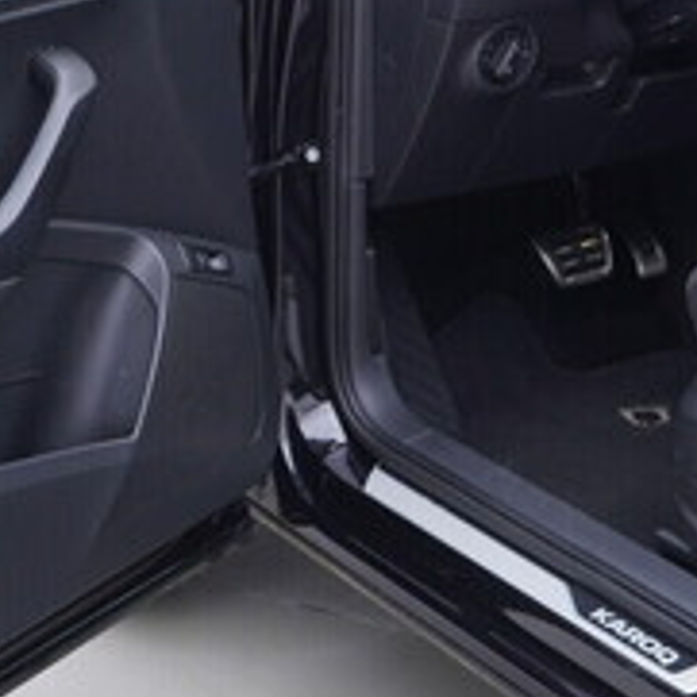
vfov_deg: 18.2
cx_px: 254
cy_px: 10
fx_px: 2119
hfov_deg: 18.6
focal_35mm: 93
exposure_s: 1/50
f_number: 3.2
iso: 125
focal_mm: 24
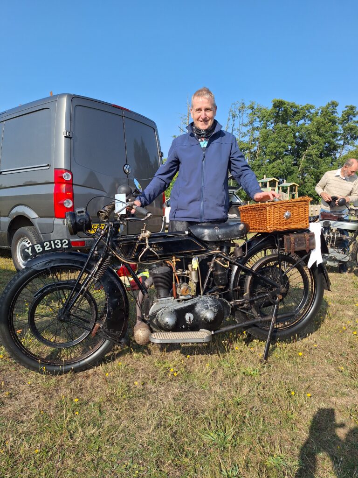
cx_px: 179
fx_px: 317
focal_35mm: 23
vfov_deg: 73.9
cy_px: 239
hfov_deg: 58.9
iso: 40
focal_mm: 5.54
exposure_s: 1/1686
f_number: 1.8
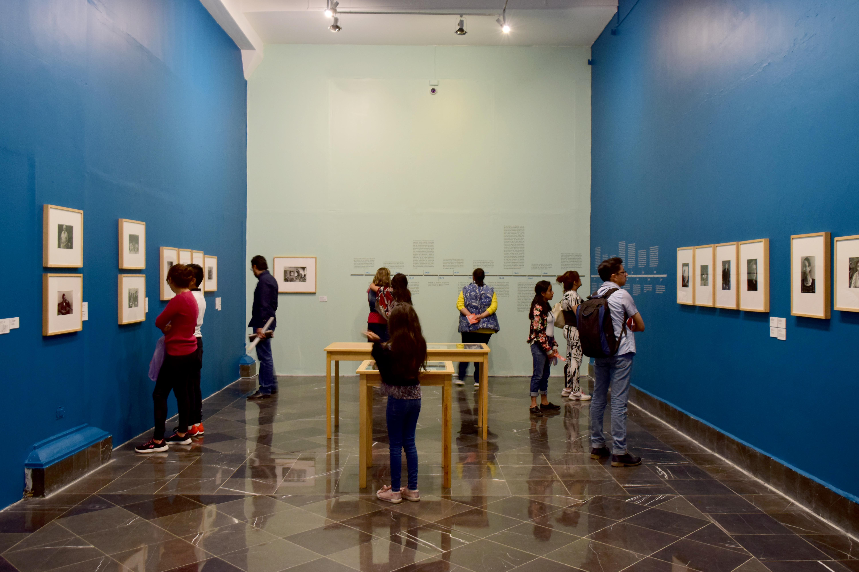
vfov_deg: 40.0
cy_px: 286
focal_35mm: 33
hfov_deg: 57.2
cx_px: 430
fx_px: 787
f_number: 5.6
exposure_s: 1/8
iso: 800
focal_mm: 22
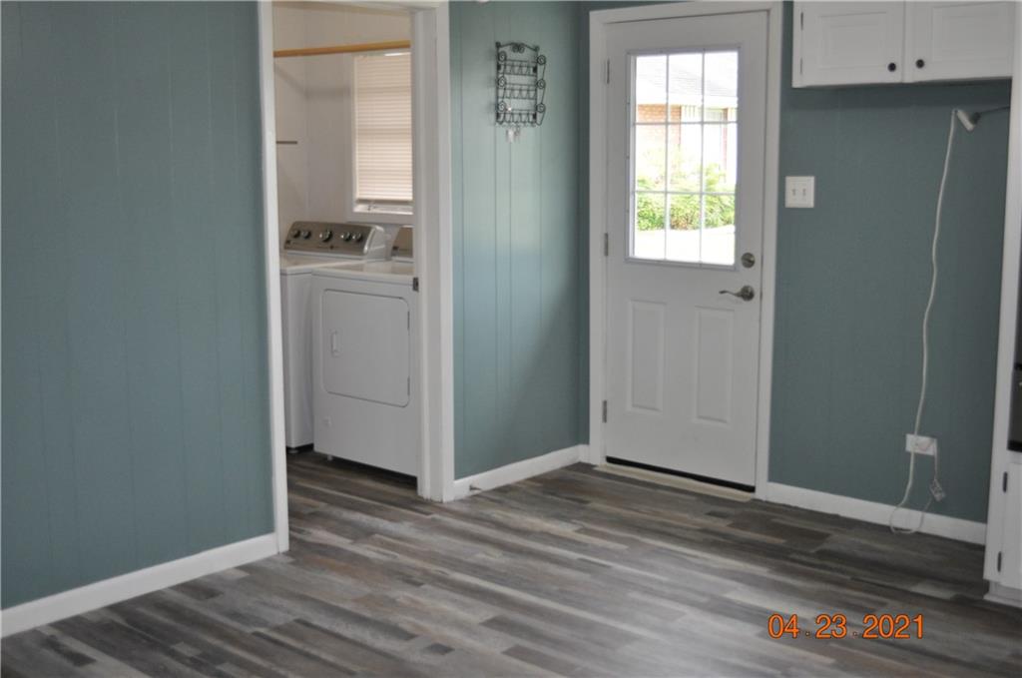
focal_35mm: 42
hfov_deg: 46.5
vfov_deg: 31.8
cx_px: 511
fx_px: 1190
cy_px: 339
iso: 800
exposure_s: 1/125
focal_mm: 28
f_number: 4.5
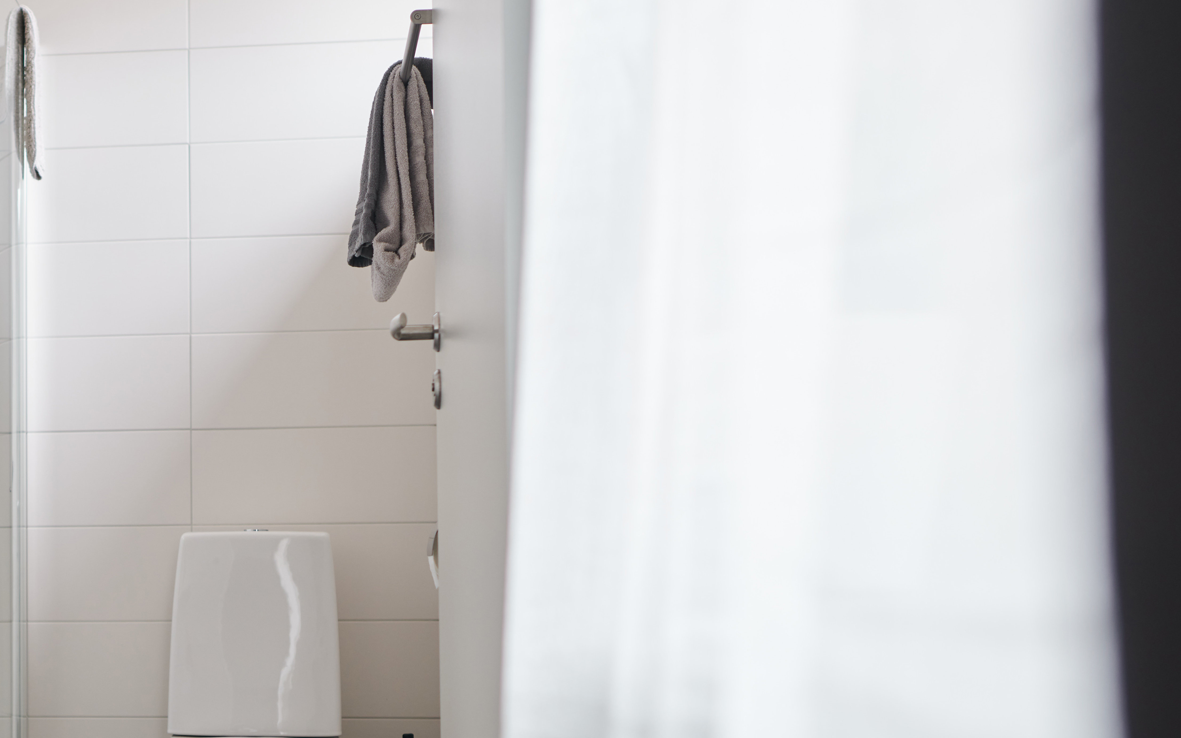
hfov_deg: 41.1
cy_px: 543
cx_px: 128
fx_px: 1448
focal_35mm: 45
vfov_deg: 28.2
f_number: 2.5
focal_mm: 24
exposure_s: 1/100
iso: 64
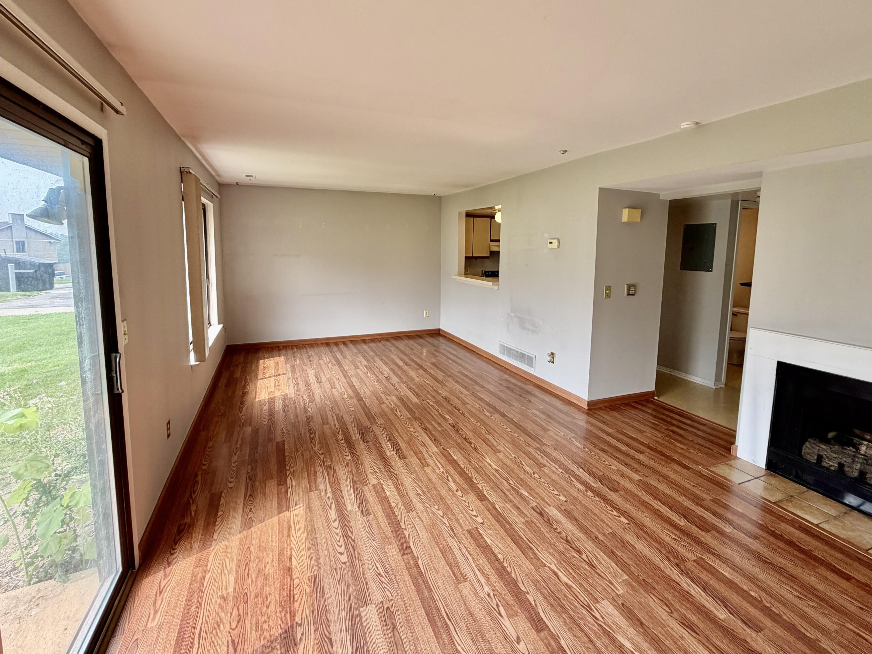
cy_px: 286
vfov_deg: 77.8
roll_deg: -0.5
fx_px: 403
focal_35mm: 16
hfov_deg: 94.5
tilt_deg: -5.1
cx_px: 434
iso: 80
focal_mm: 2.22
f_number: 2.2
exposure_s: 1/121
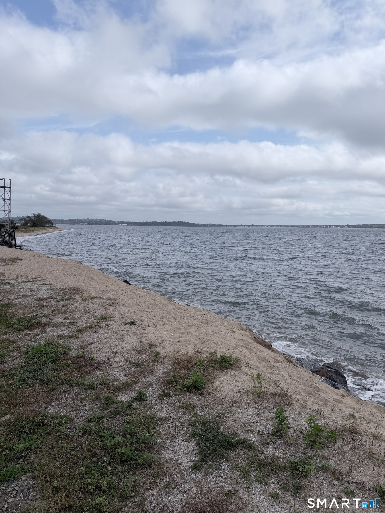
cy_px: 256
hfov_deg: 56.8
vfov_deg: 71.6
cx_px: 192
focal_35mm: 24
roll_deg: -0.9
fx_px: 356
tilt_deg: -4.8
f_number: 1.78
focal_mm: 6.76
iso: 80
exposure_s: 1/10309
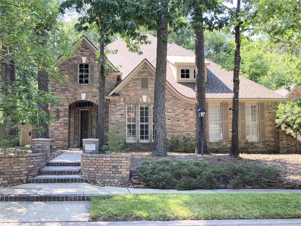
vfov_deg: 34.3
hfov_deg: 44.8
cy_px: 113
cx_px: 150
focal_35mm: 42
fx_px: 365
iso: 20
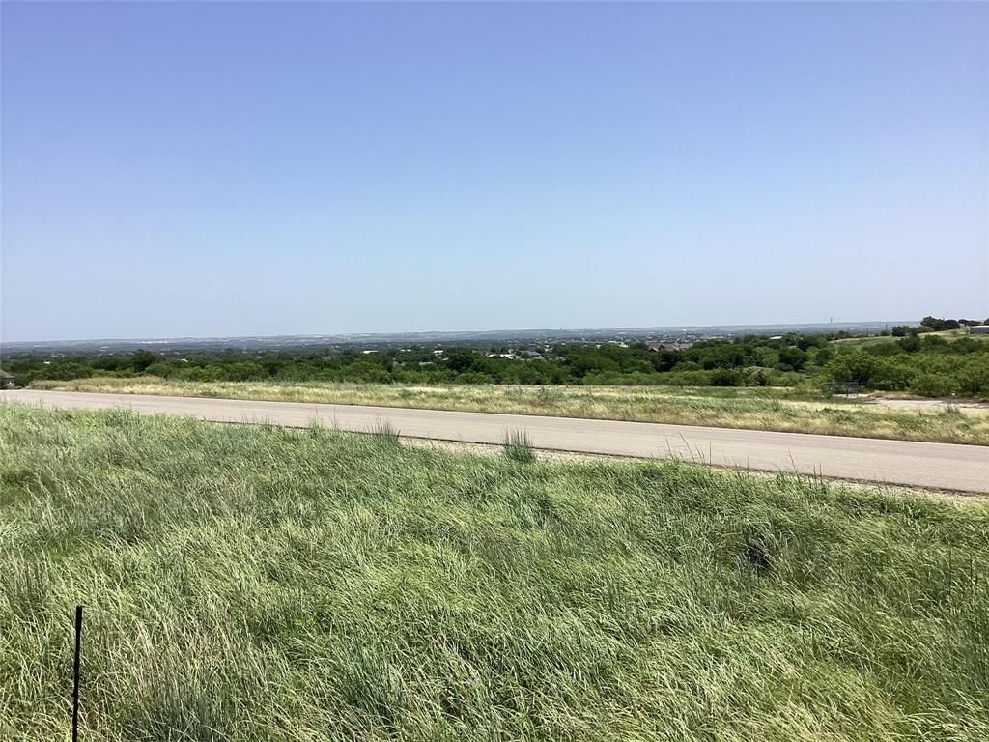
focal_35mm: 31
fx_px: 886
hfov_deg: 58.4
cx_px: 494
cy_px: 371
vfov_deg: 45.4
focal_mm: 3.3
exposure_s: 1/1894
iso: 25
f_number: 2.4
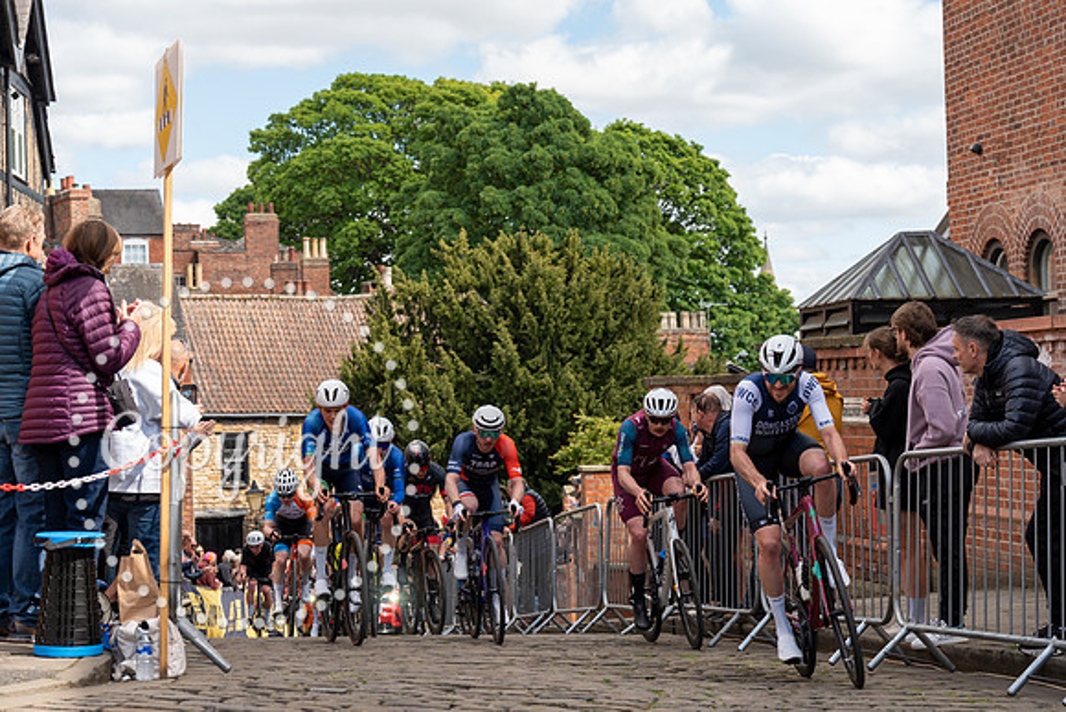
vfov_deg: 19.5
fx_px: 2073
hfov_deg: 28.8
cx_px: 533
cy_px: 356
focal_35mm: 70
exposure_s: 1/1000
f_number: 5
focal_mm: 70
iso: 500
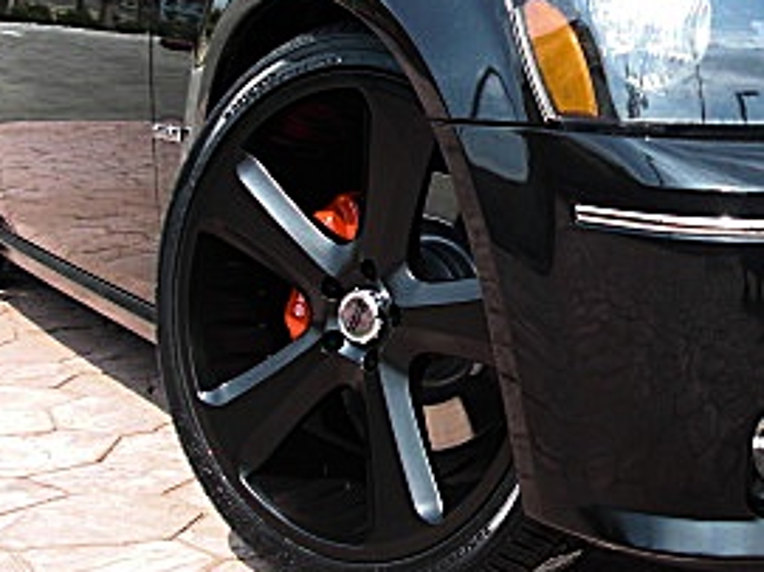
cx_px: 702
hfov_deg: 22.4
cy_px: 189
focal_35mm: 85
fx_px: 1875
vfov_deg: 17.3
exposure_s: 1/500
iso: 50
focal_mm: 6.3
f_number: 2.8
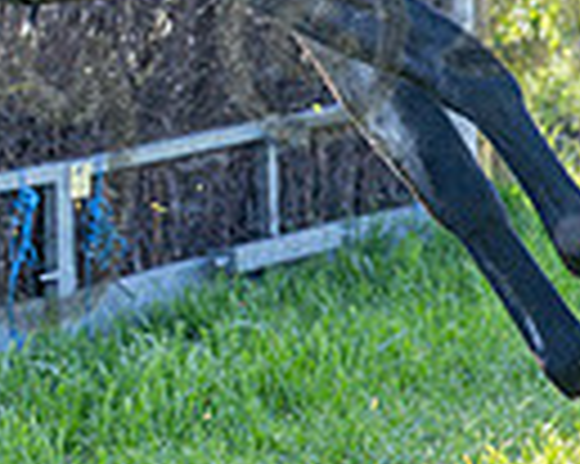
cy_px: -442
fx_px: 5883
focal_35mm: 343
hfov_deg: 5.6
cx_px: -92
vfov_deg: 4.4
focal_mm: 70
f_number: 2.8
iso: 200
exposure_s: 1/2000
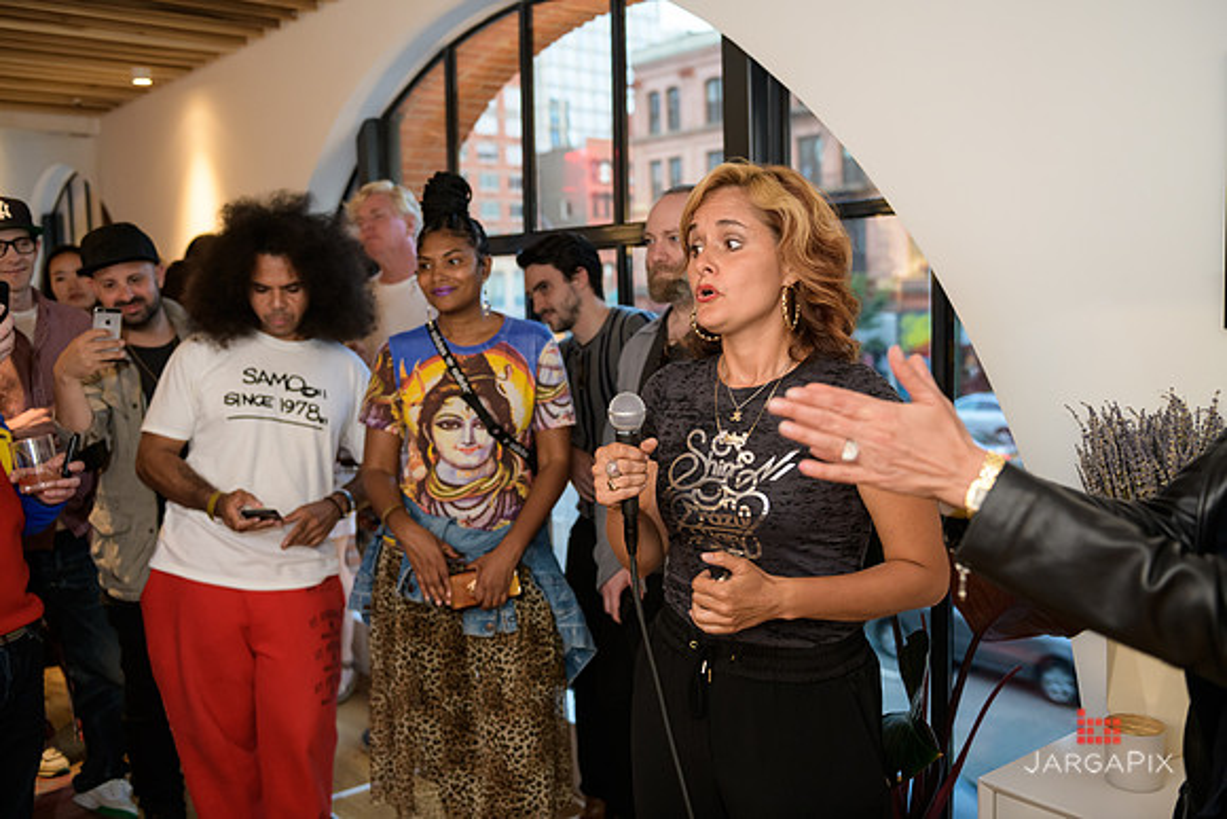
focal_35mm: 34
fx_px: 1159
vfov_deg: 38.9
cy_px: 410
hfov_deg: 55.8
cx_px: 614
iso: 800
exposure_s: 1/125
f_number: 3.2
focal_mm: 34
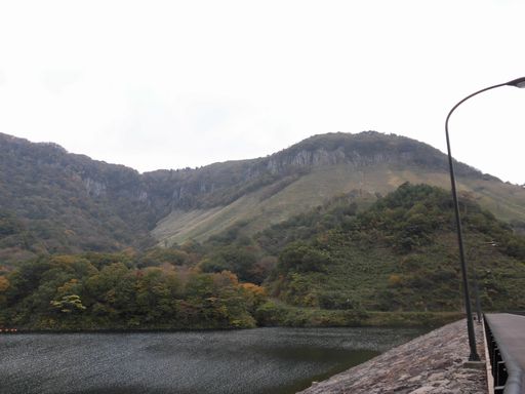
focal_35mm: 32
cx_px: 262
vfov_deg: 44.2
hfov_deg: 56.8
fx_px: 485
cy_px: 197
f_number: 3.5
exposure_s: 1/160
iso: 100
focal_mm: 5.81
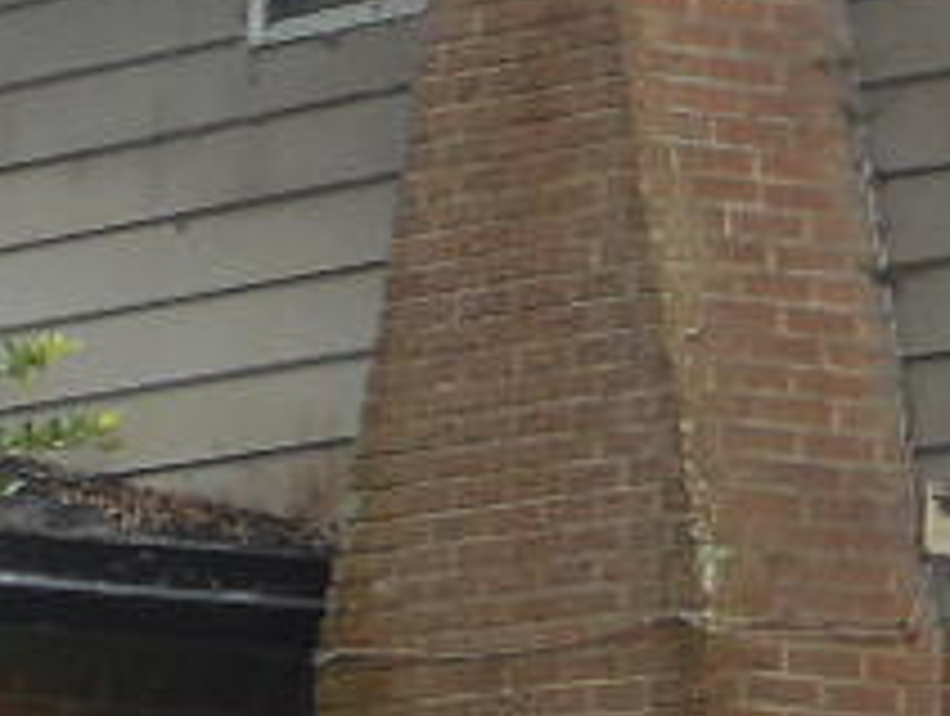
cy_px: 689
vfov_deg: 4.5
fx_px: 9154
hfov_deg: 5.9
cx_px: 1544
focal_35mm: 333
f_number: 4.7
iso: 80
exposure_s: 1/40
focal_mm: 7.9
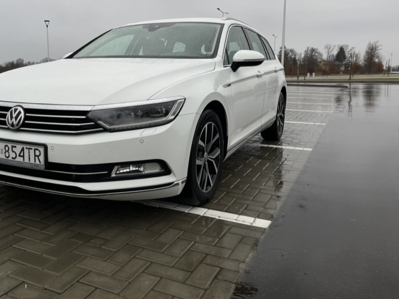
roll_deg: -0.3
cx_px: 151
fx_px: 381
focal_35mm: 33
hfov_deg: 54.7
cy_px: 116
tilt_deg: -6.0
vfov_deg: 42.7
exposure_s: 1/394
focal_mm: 5.1
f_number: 1.6
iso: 50
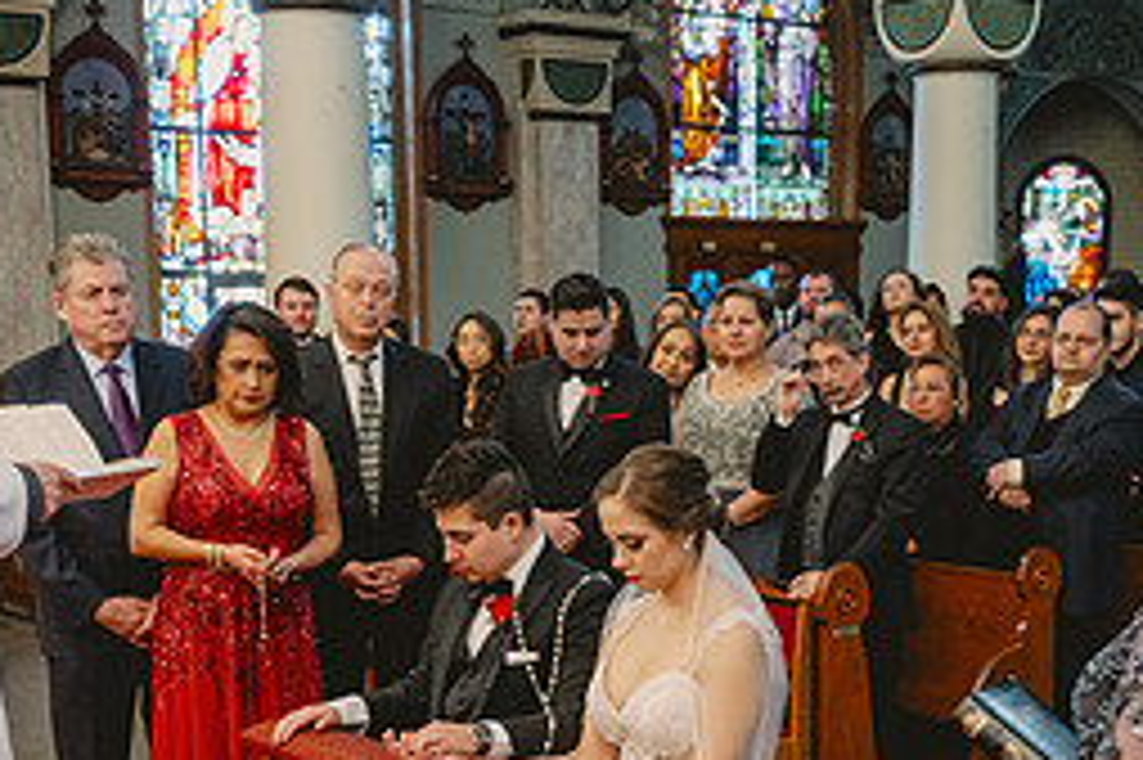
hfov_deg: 31.3
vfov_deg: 20.8
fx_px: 2031
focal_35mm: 64
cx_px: 720
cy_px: 666
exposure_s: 1/250
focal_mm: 28
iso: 1600
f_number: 2.8
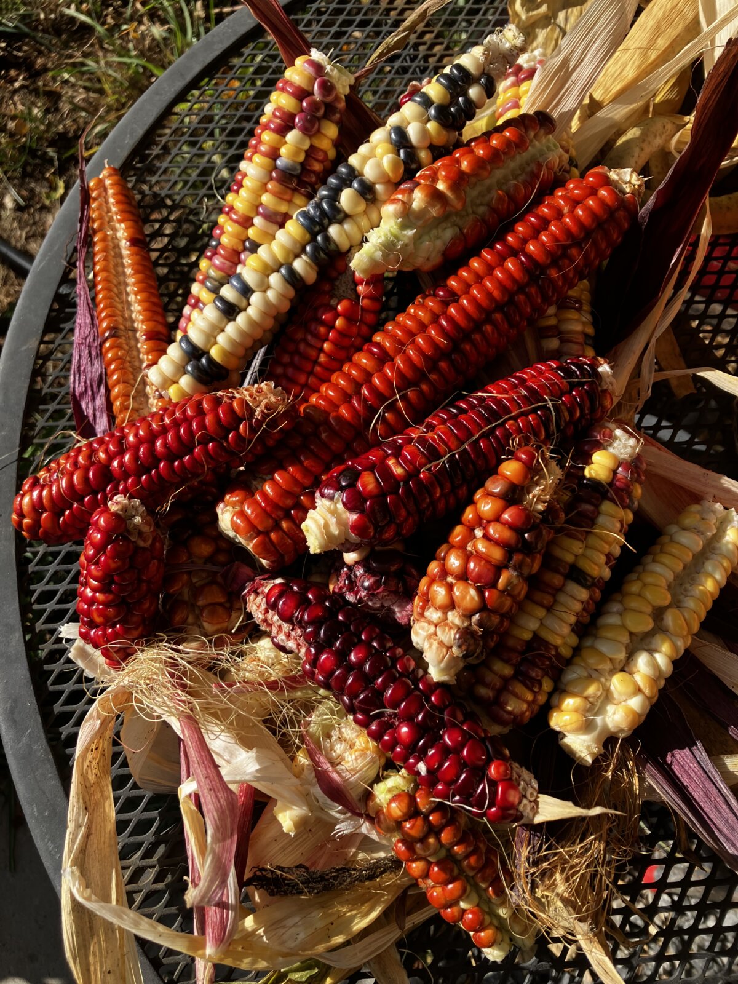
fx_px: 796
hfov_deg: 49.7
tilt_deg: -69.2
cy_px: 492
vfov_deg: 63.4
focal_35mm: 28
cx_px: 369
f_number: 1.8
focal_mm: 3.99
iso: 32
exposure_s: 1/952
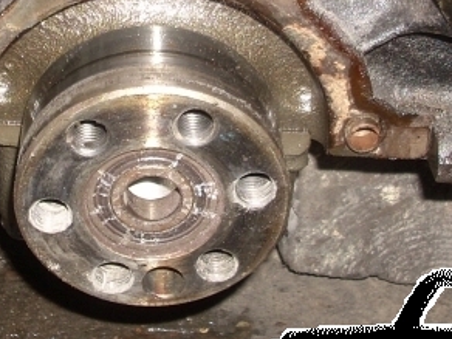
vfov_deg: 15.4
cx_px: 116
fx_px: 1240
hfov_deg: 20.5
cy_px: 24
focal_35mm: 95
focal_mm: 6.2
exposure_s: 1/60
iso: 64
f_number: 2.8
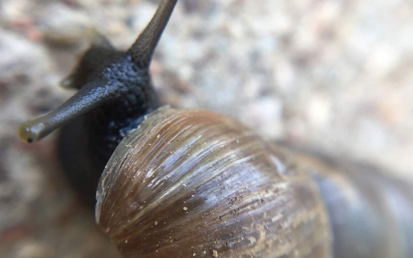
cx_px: 204
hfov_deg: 47.2
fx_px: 473
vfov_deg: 30.4
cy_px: 92
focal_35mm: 42
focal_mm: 4.15
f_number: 2.2
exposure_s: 1/132
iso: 25
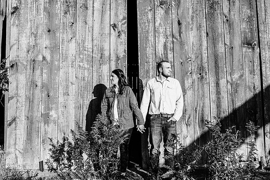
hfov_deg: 49.5
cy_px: 92
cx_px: 125
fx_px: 292
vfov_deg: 34.2
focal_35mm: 39
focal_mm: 35
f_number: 3.2
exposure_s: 1/2500
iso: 125
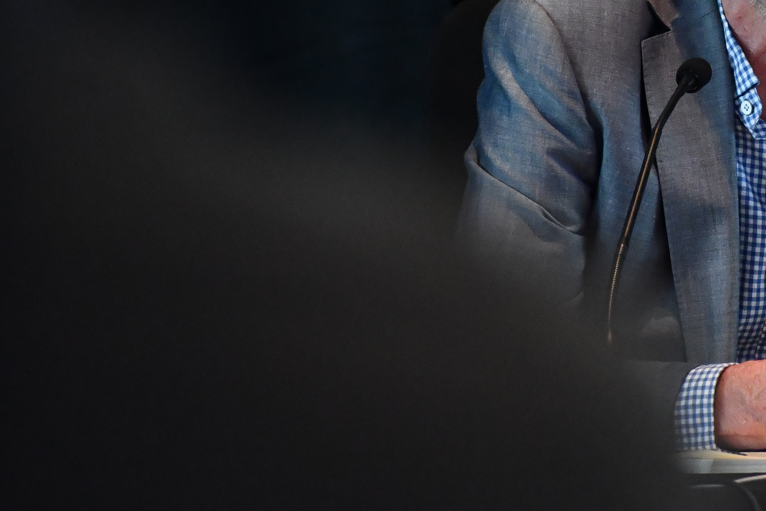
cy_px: 85
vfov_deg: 1.8
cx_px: 744
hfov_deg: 2.7
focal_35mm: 776
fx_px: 16510
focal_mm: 230
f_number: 5.6
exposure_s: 1/250
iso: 2000
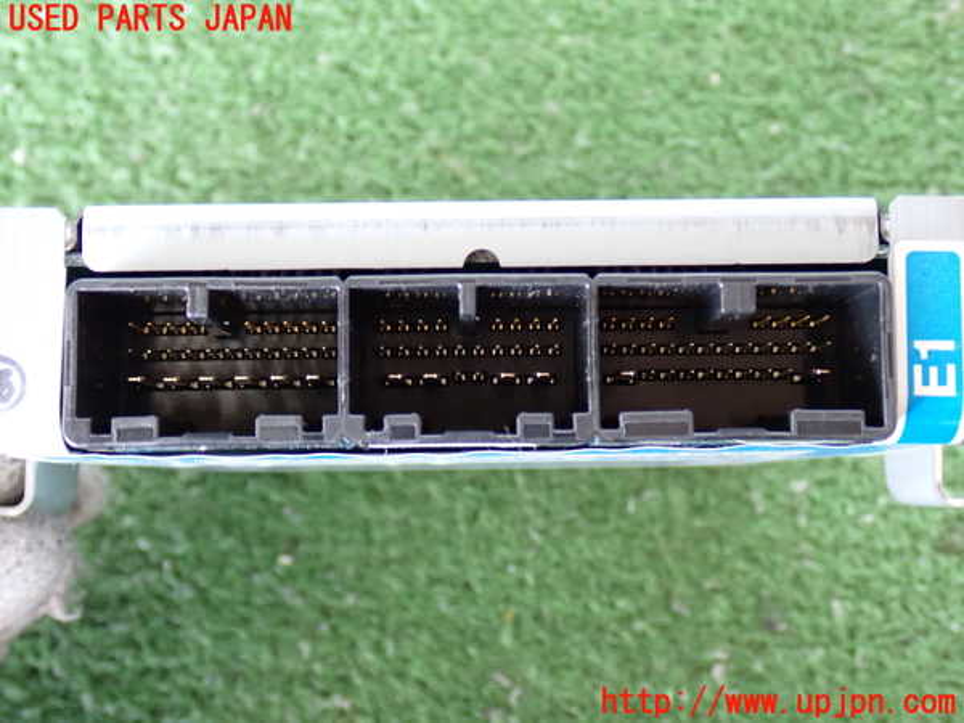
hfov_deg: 40.4
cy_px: 362
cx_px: 482
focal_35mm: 47
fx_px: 1309
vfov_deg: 30.9
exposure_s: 1/25
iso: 800
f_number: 3.1
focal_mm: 8.4
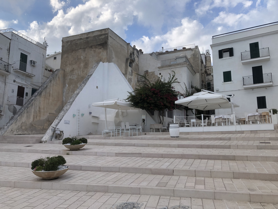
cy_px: 104
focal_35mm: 28
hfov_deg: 63.4
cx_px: 139
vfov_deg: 49.7
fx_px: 225
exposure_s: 1/1372
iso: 20
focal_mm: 4
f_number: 1.8
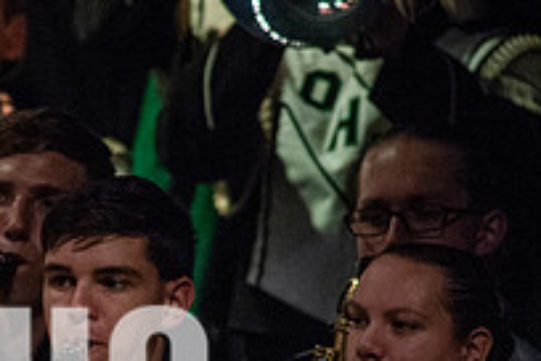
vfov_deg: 0.8
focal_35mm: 1708
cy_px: 430
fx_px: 25665
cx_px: 8
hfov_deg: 1.2
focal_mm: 600
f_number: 5.6
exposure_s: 1/400
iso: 5000
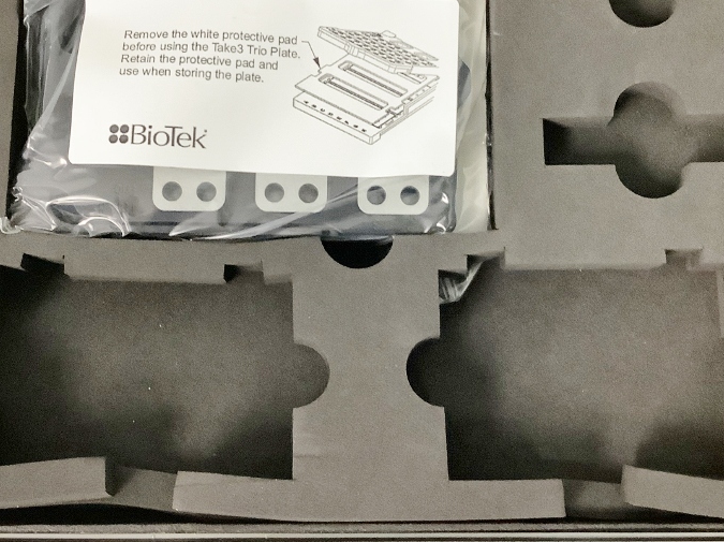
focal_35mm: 47
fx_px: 982
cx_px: 375
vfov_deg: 30.6
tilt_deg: -79.6
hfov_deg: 40.5
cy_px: 171
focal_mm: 3.3
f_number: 2.4
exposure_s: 1/30
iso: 500
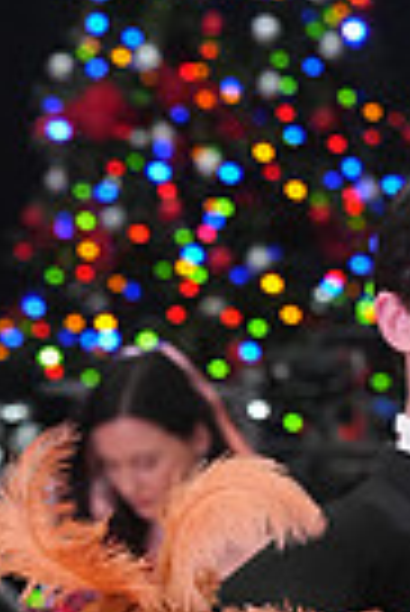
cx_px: 705
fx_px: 10820
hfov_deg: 2.2
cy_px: 1098
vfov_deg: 3.2
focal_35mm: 635
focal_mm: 149
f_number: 6.3
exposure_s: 1/200
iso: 4000
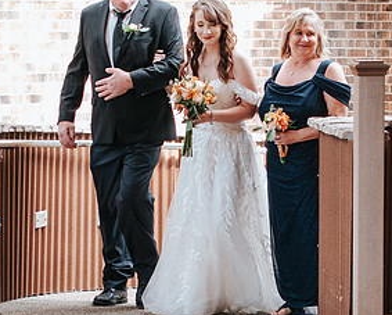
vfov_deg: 10.4
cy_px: 190
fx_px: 1730
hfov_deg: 12.9
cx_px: 212
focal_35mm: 149
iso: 800
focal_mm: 35
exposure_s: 1/250
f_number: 3.5
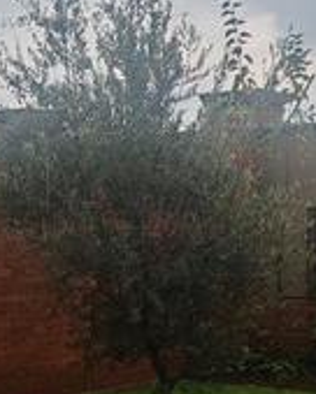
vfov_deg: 15.4
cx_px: 193
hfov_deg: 12.4
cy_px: 299
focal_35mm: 124
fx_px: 1450
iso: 50
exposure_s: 1/1300
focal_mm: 6.12
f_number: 1.9
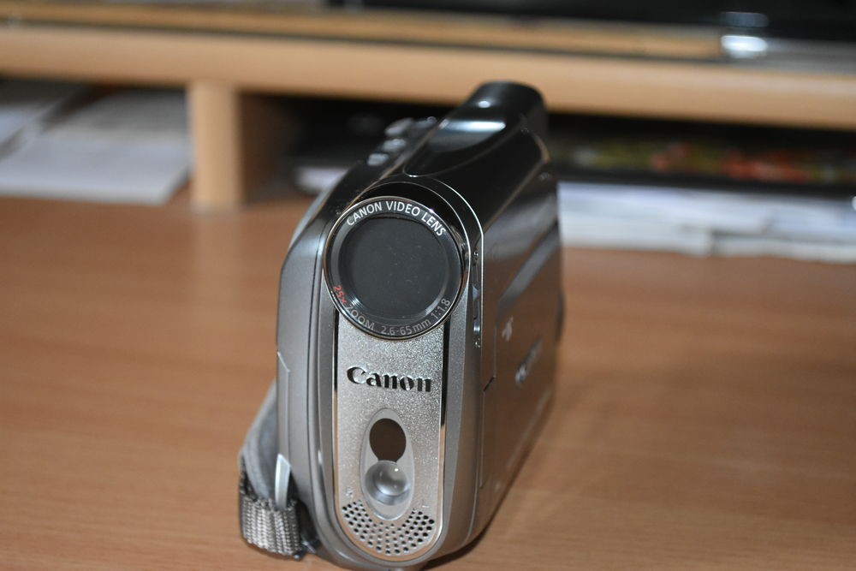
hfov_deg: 29.9
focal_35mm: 68
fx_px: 1605
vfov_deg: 20.2
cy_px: 286
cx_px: 428
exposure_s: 1/60
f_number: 5.3
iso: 2800
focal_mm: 45
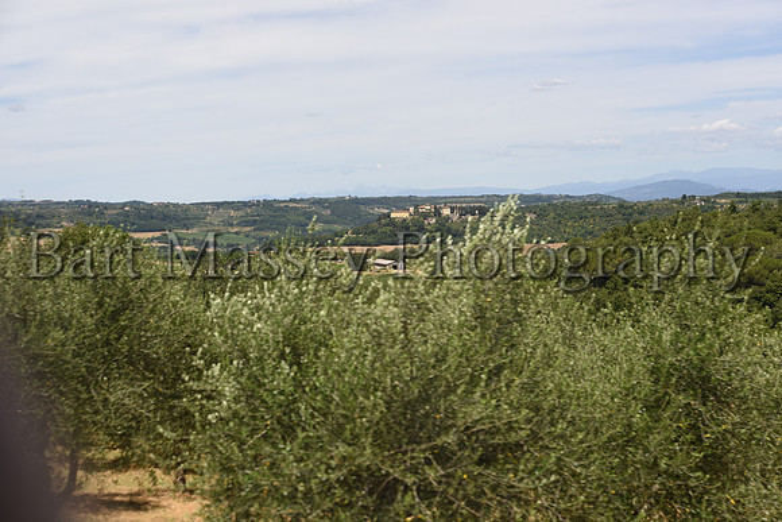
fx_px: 1304
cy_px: 261
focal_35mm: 60
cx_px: 391
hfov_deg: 33.4
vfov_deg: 22.6
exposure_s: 1/320
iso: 125
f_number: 7.1
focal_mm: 60
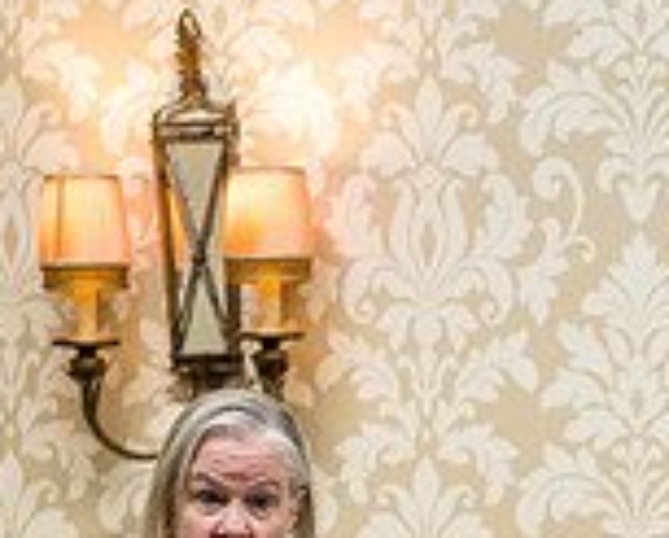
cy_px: 794
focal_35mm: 550
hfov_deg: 3.5
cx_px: 892
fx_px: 10911
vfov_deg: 2.8
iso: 3200
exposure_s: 1/100
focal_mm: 155
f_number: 3.5
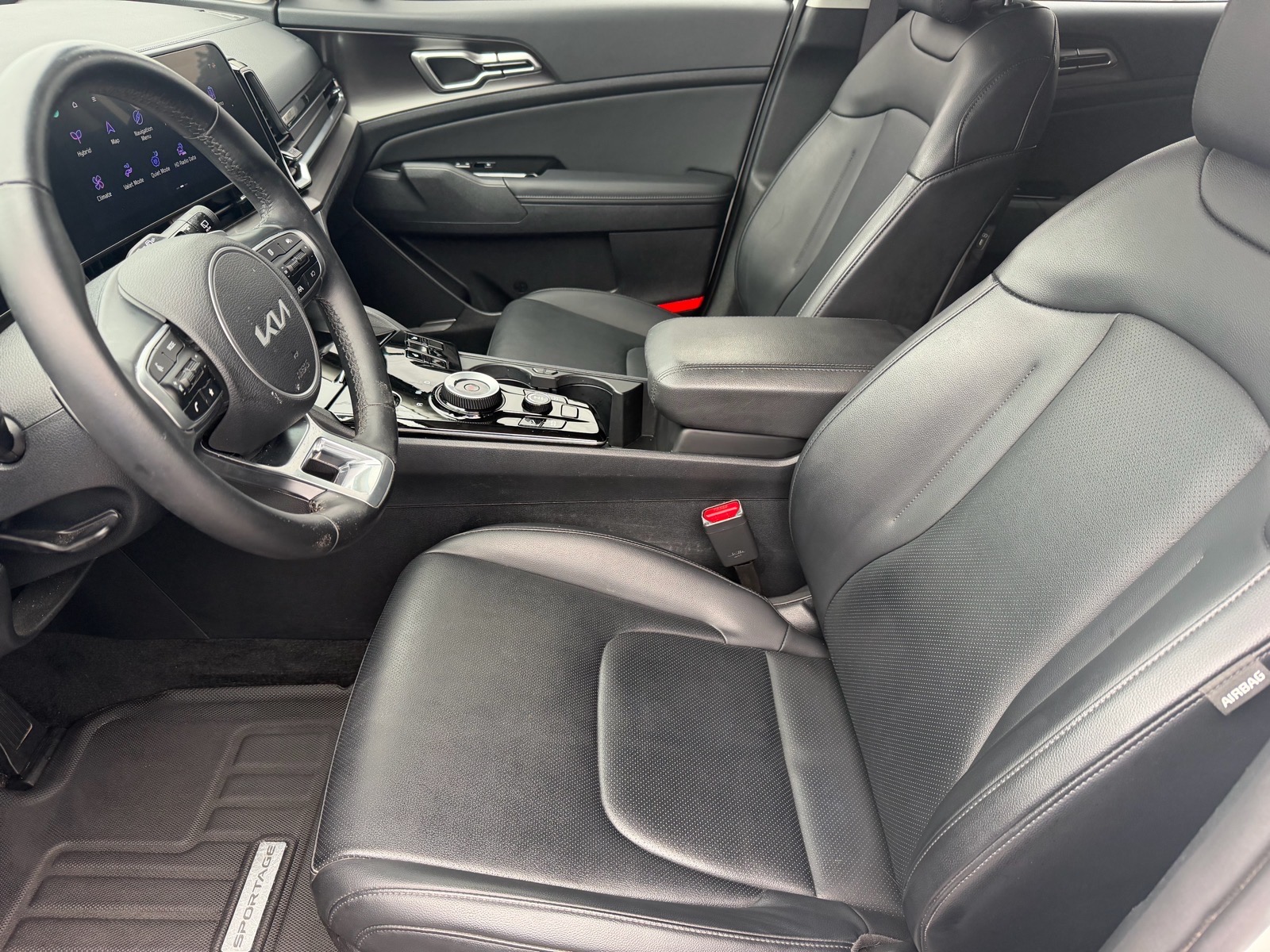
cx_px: 635
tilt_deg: -30.6
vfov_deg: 56.8
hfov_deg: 71.6
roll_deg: +1.8
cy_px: 476
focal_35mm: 24
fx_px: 881
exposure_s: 1/201
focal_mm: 6.76
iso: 200
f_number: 1.78
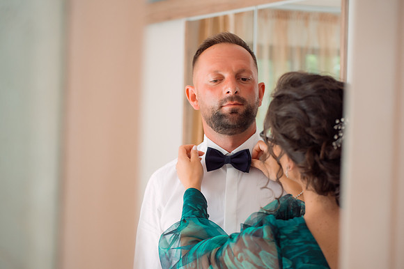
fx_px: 785
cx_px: 202
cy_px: 134
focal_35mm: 70
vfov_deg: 19.4
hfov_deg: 28.9
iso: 1000
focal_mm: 70
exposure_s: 1/200
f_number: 4
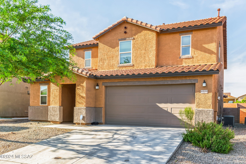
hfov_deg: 58.7
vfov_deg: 41.1
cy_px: 82
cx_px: 123
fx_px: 219
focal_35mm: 32
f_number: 8
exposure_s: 1/250
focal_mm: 32
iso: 200
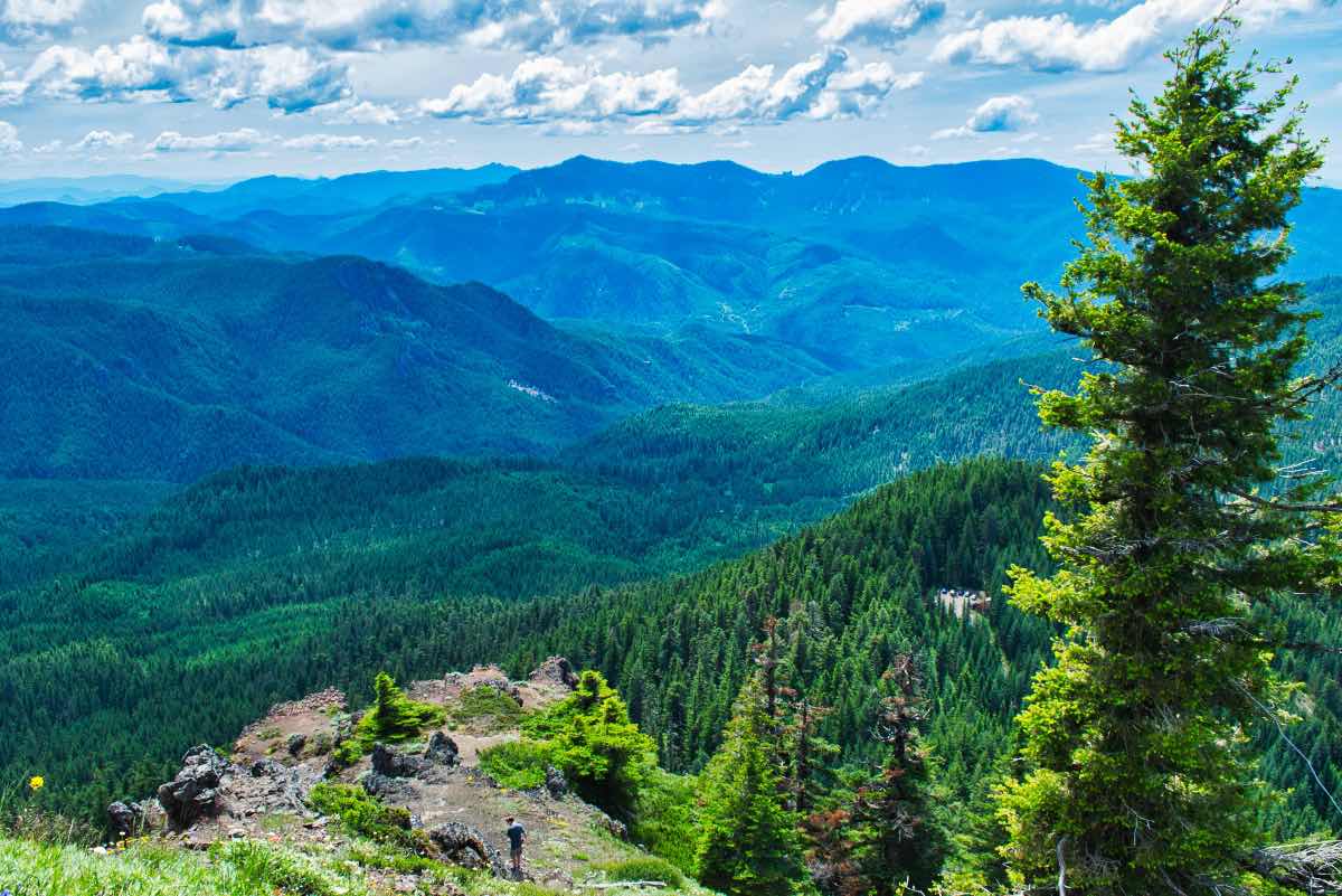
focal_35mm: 34
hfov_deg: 55.1
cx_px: 671
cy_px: 448
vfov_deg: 38.4
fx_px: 1286
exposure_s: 1/400
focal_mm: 23
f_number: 11
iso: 400
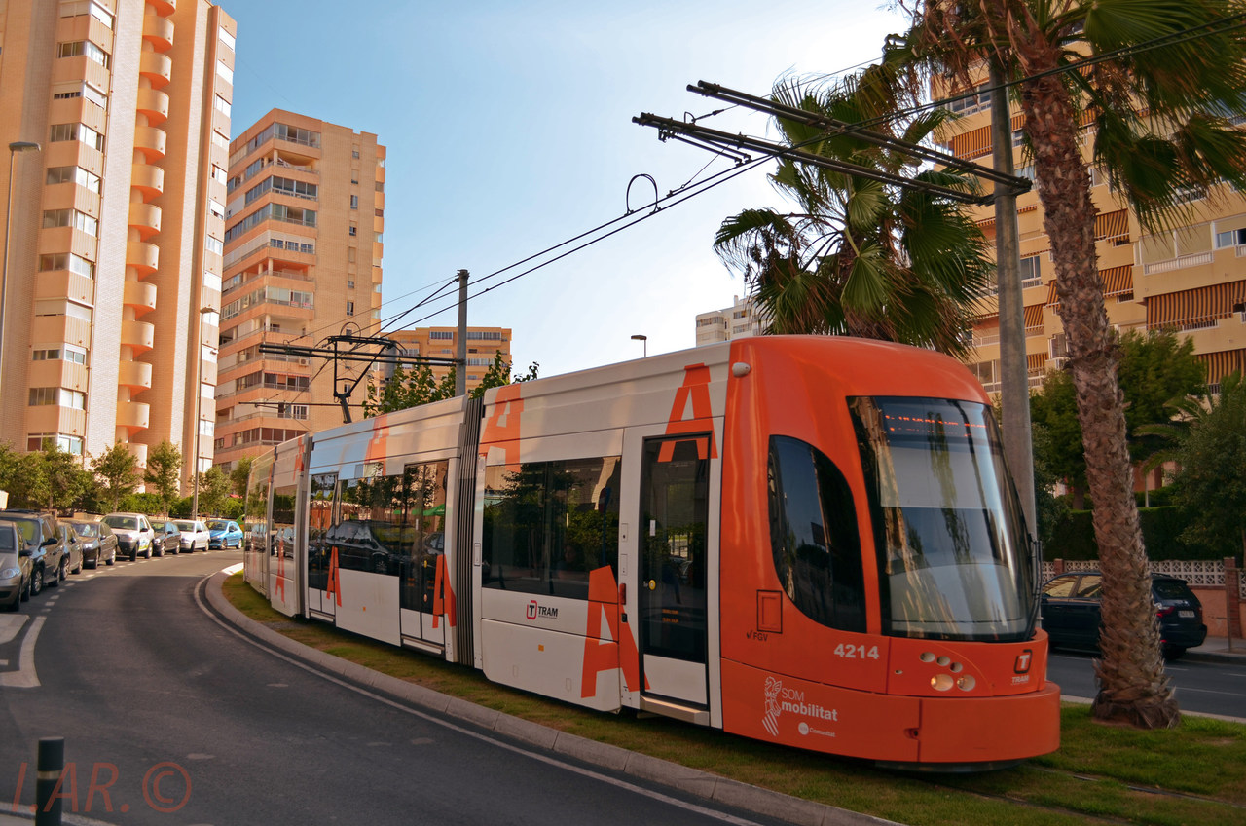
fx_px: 1140
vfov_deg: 39.8
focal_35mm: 33
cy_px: 413
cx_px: 623
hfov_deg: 57.3
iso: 100
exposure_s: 1/500
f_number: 5
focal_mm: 22
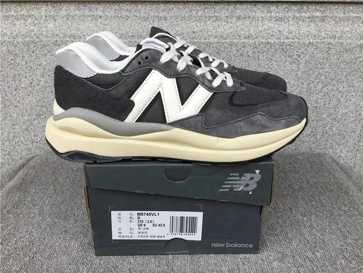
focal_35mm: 31
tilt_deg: -20.5
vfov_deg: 45.4
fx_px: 325
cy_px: 136
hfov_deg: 58.4
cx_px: 182
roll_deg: +0.3
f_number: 2.4
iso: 25
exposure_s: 1/270
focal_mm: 3.3
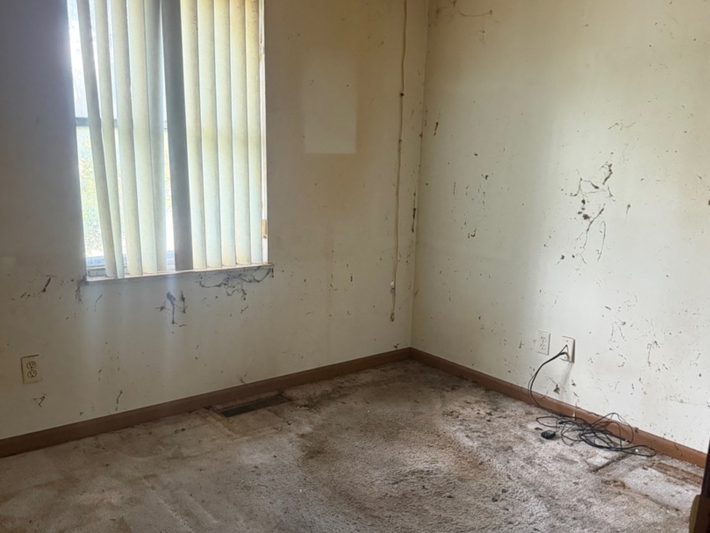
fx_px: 492
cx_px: 355
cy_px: 266
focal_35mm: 24
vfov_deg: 56.8
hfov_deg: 71.6
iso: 800
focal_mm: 6.76
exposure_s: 1/60
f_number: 1.78
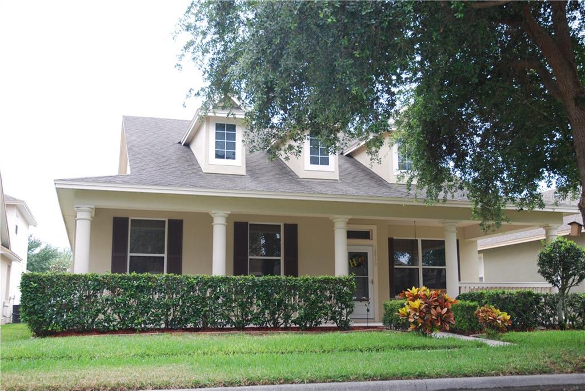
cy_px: 196
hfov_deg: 47.9
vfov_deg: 33.1
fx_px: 658
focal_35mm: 40
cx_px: 292
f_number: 3.8
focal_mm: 27
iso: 100
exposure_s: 1/125
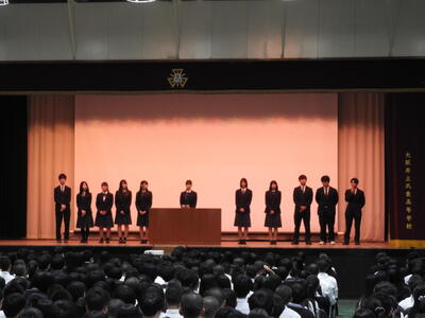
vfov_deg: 14.1
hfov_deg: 18.7
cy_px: 159
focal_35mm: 105
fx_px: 1289
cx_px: 212
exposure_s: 1/30
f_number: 4.8
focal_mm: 18.8
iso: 400
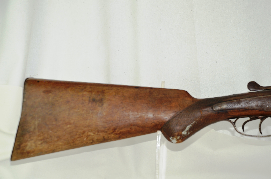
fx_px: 586
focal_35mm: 78
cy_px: 90
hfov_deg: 26.0
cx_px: 136
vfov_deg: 17.4
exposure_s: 1/125
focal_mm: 52
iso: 320
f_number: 5
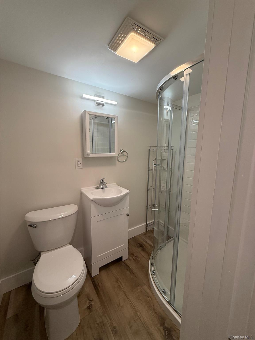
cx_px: 128
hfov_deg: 85.7
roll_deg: -0.9
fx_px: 138
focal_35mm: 14
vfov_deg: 102.1
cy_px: 170
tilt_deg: -7.9
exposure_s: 1/120
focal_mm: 2.22
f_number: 2.2
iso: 200
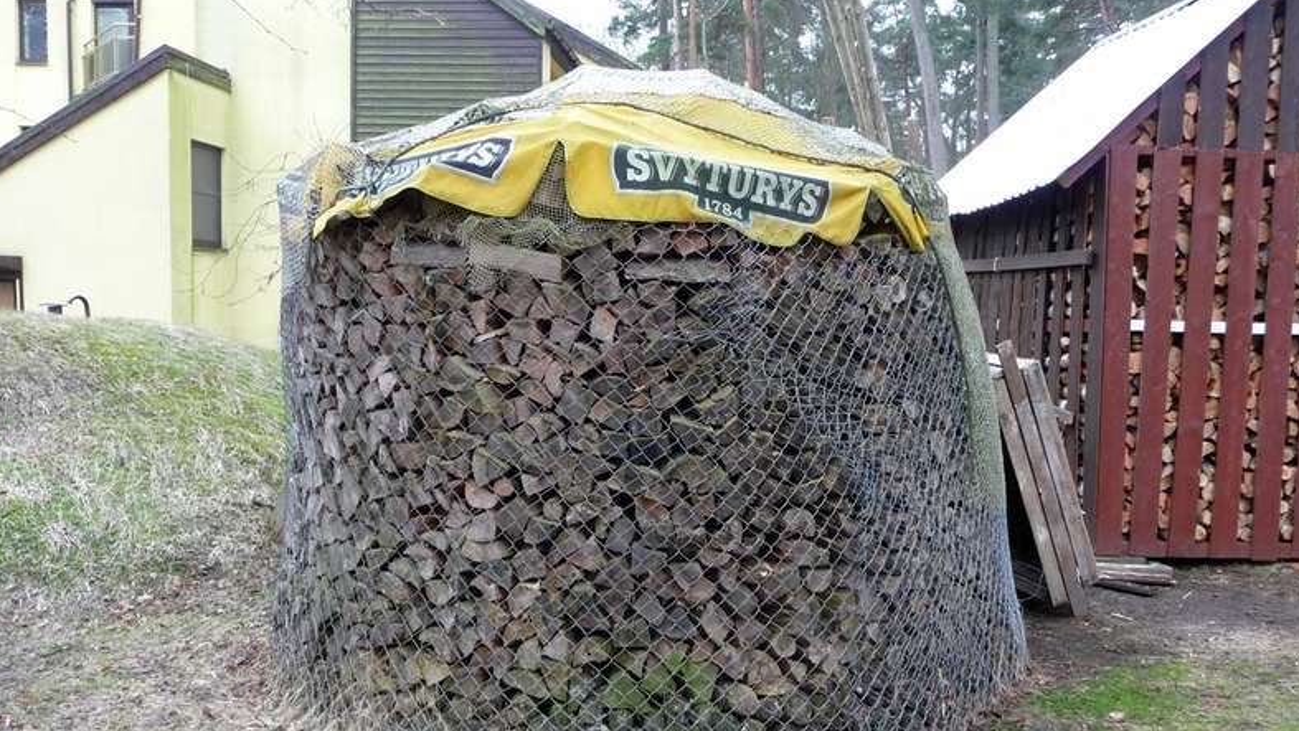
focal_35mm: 31
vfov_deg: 37.7
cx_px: 647
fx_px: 1068
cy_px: 436
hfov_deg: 62.6
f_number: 3.3
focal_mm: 4.7
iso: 250
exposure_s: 1/30
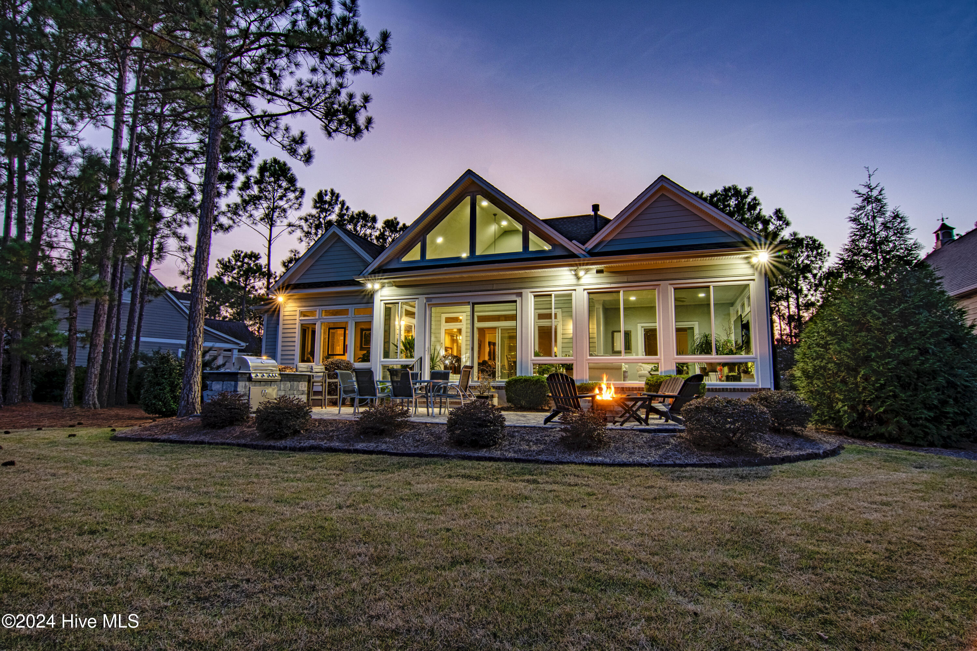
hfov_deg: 90.0
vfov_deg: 67.4
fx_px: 488
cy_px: 326
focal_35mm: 18
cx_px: 488
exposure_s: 1/6
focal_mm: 12
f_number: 11
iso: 200
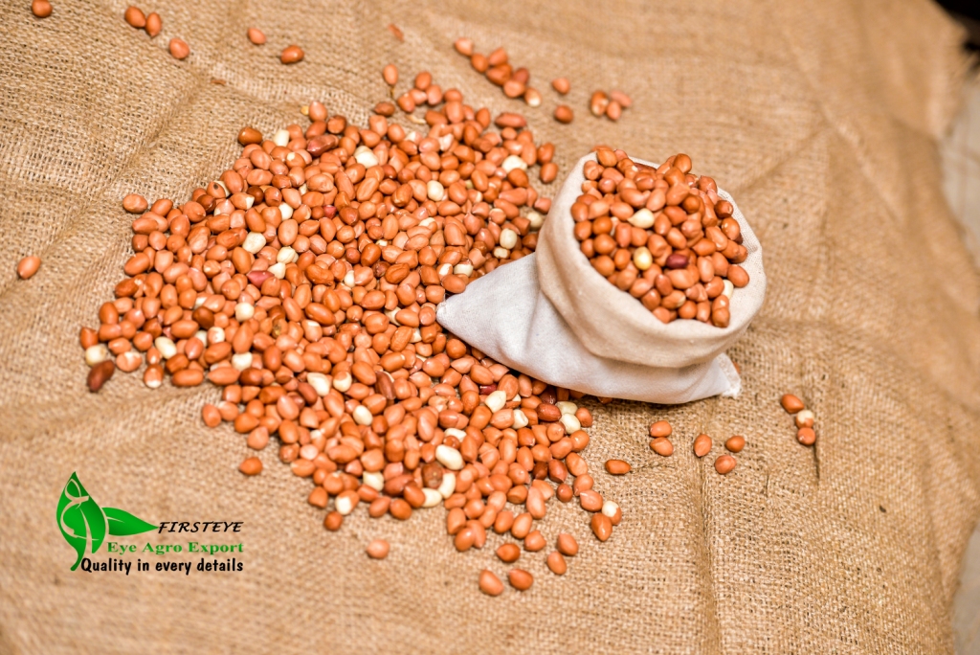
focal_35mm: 122
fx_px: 3323
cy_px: 328
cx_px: 490
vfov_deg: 11.3
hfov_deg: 16.8
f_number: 4
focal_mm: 122
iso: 640
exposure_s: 1/160
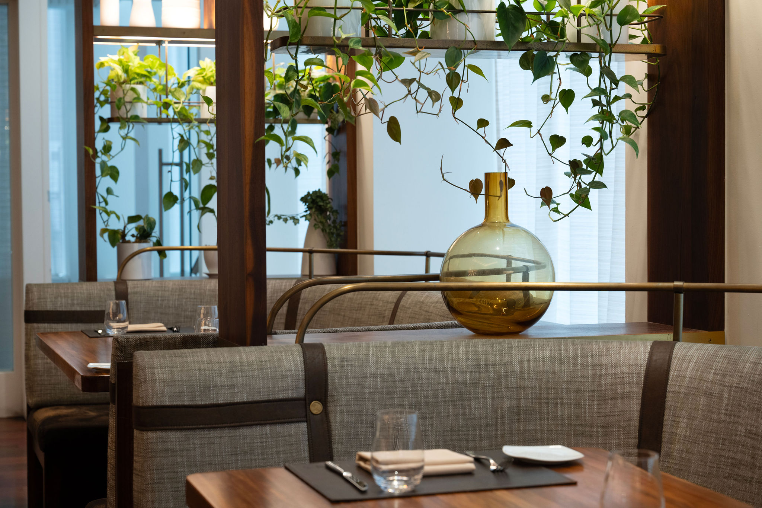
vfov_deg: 19.5
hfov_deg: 28.8
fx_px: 1481
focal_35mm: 70
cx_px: 381
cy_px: 254
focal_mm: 70
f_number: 5.6
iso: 400
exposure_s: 1/10
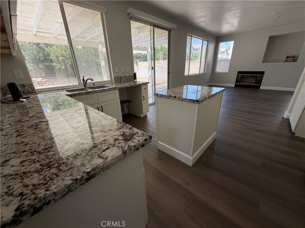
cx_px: 152
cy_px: 114
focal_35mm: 14
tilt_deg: -21.2
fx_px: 123
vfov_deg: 85.7
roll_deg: +3.0
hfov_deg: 102.1
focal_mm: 2.22
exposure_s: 1/248
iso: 40
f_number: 2.2
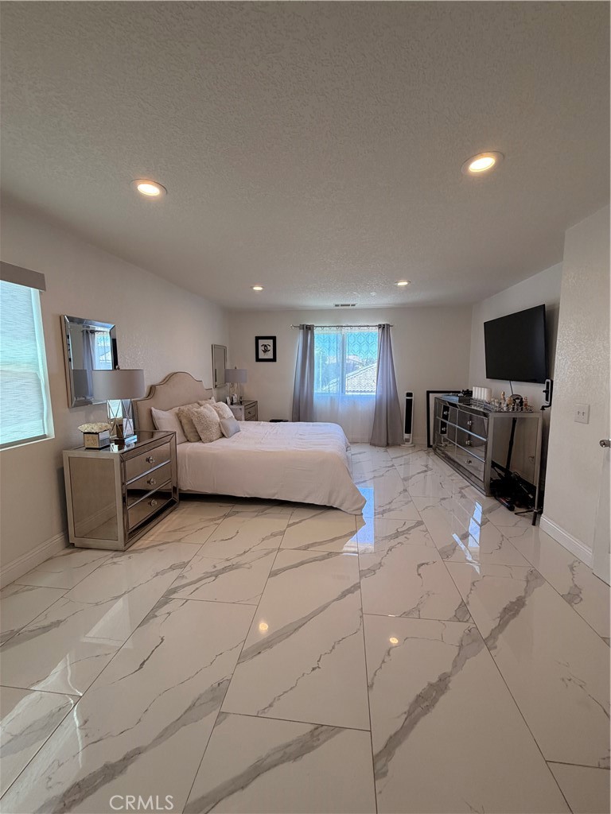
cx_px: 306
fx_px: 329
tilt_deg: -6.7
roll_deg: -0.5
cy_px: 407
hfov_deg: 85.7
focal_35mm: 14
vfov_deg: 102.1
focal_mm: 2.22
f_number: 2.2
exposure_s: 1/120
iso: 160
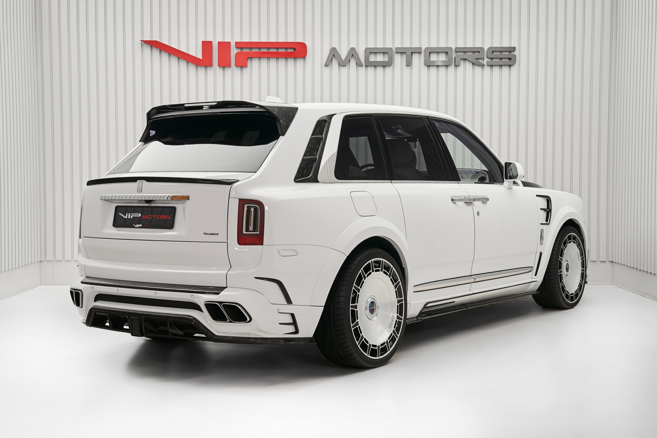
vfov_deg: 28.7
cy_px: 219
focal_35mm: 47
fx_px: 858
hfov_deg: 41.9
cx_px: 328
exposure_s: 1/6
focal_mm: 47
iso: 125
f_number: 9
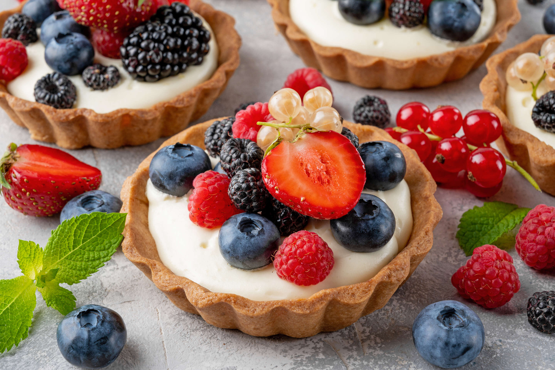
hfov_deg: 28.9
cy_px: 185
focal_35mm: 70
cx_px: 278
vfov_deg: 19.4
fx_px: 1078
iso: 320
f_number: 18
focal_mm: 70
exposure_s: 1/200
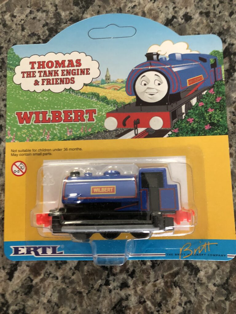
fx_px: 255
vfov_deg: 63.4
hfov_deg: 49.7
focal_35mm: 28
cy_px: 157
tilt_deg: -82.7
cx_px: 118
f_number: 1.8
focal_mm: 3.99
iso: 80
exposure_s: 1/8
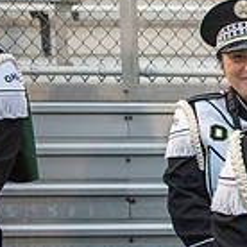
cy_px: 119
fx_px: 694
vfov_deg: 20.2
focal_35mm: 86
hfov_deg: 15.8
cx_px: 494
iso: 2000
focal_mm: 24
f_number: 3.2
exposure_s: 1/800
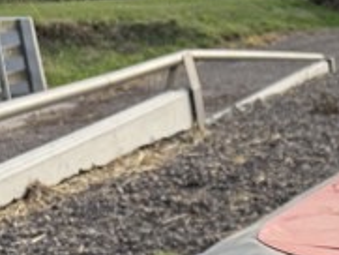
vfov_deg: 12.8
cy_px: 448
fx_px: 1039
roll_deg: -0.7
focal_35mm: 106
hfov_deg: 16.3
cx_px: 566
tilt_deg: -24.7
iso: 100
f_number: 1.78
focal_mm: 6.76
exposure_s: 1/967
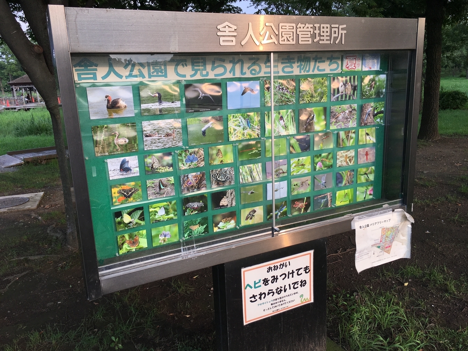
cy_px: 176
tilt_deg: -12.9
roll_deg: +1.6
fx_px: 392
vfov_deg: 48.2
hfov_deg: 61.7
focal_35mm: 29
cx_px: 234
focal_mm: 4.15
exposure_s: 1/364
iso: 25
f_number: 2.2
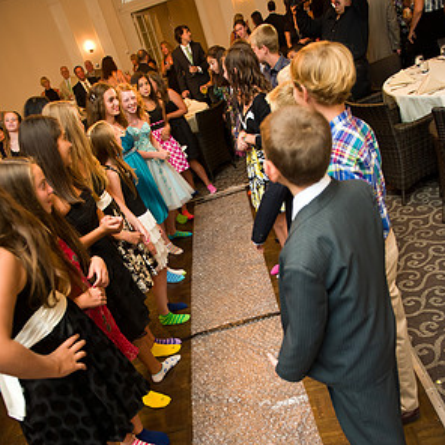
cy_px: 298
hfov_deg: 52.5
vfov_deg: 51.5
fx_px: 451
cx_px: 223
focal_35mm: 31
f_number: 3.2
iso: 1600
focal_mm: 24
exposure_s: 1/125
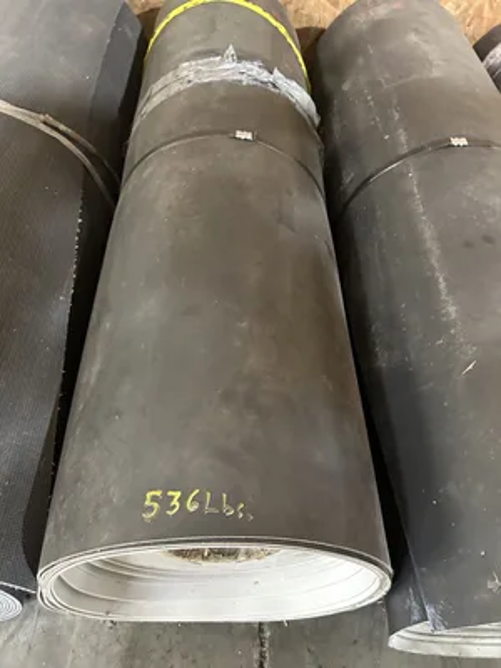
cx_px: 250
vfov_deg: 67.3
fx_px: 502
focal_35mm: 26
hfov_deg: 53.1
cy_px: 334
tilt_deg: -52.3
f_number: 1.5
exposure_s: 1/40
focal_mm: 5.7
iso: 500
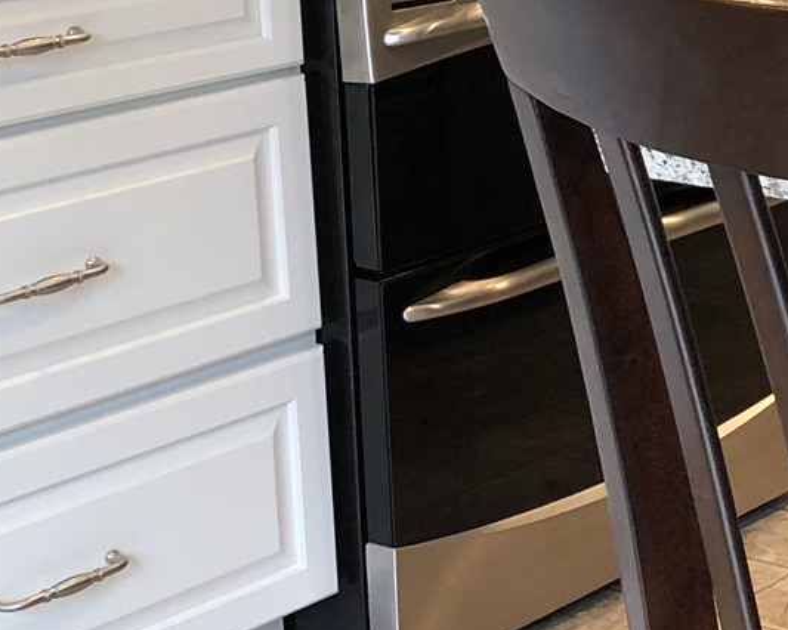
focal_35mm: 105
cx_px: 1291
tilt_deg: -9.0
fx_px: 2448
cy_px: -49
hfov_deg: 16.2
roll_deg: -0.3
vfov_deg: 14.4
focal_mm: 3.99
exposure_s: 1/30
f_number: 1.8
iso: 25
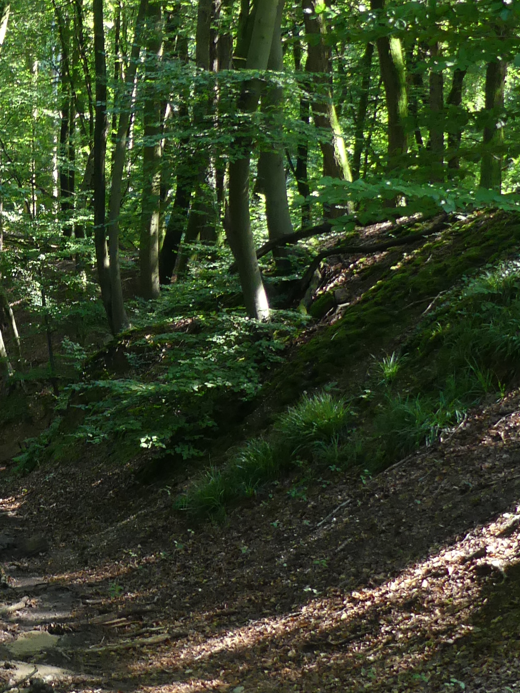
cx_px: -38
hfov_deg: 15.5
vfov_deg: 21.1
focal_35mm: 93
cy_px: 377
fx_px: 1862
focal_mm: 7
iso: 250
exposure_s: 1/80
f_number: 2.8
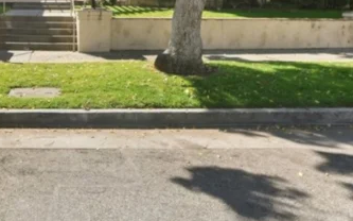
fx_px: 346
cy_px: -4
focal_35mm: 36
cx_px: 28
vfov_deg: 32.3
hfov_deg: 47.8
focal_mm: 14
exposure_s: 1/200
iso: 400
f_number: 8
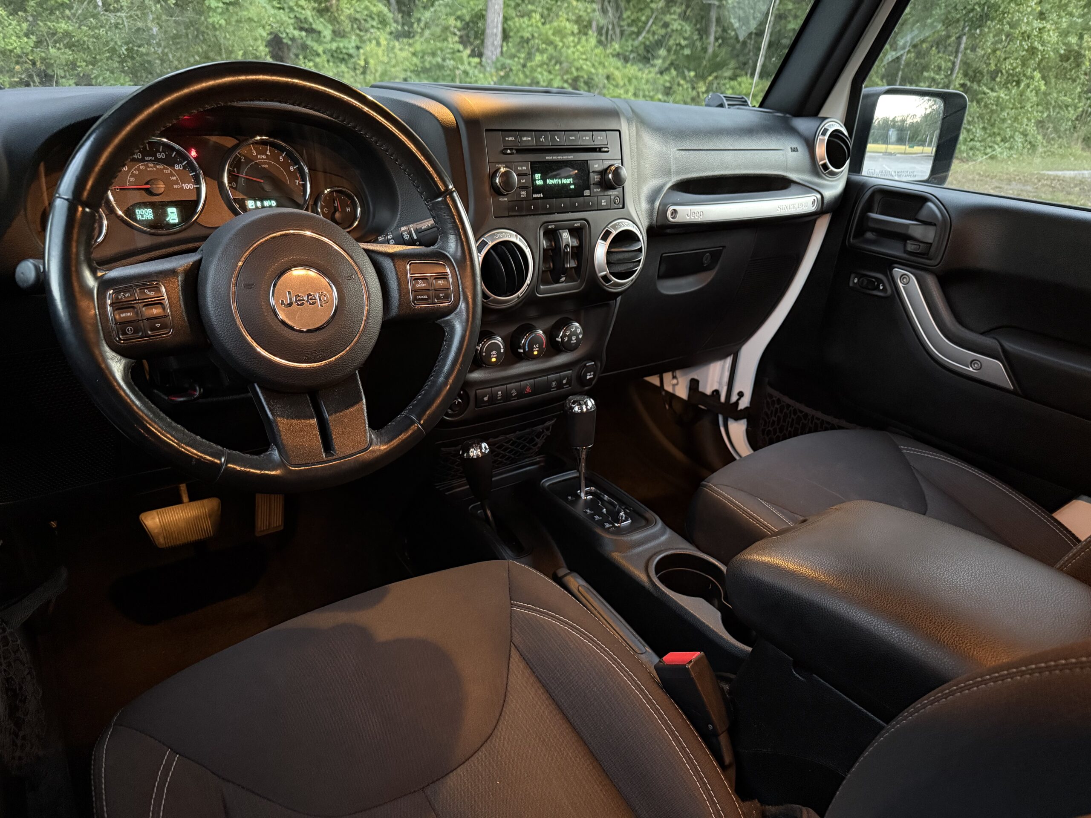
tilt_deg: -24.6
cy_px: 409
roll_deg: -4.4
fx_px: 756
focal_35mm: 24
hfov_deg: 71.6
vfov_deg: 56.8
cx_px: 546
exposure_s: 1/30
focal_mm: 6.76
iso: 1250
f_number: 1.78
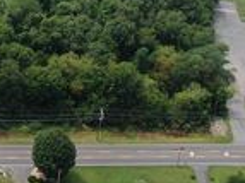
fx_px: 594
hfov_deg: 21.3
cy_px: -95
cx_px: -65
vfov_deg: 16.0
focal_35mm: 84
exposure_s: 1/1000
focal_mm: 4.39
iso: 100
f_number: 2.8
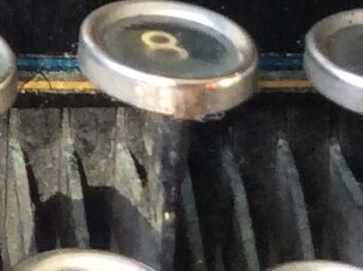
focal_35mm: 238
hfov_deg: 7.9
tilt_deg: -13.3
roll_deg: +1.7
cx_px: -378
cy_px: -646
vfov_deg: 5.7
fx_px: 2490
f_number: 2.4
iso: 40
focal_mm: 3.3
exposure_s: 1/33
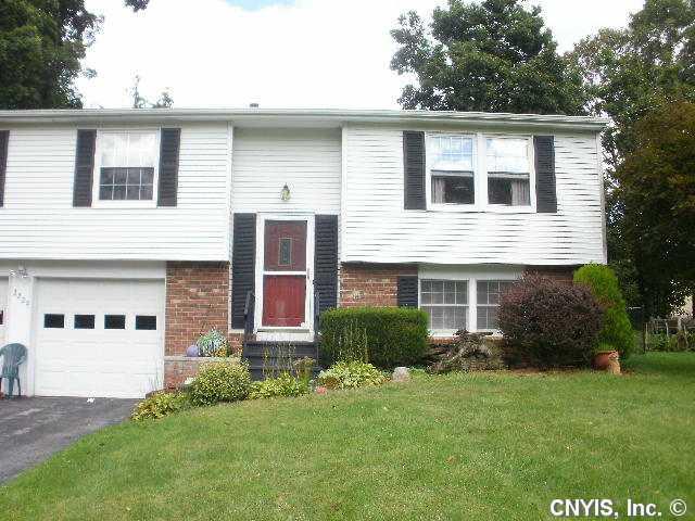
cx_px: 348
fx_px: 723
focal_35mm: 36
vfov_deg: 39.7
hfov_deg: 51.4
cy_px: 260
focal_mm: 6.3
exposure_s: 1/160
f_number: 5.6
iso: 100
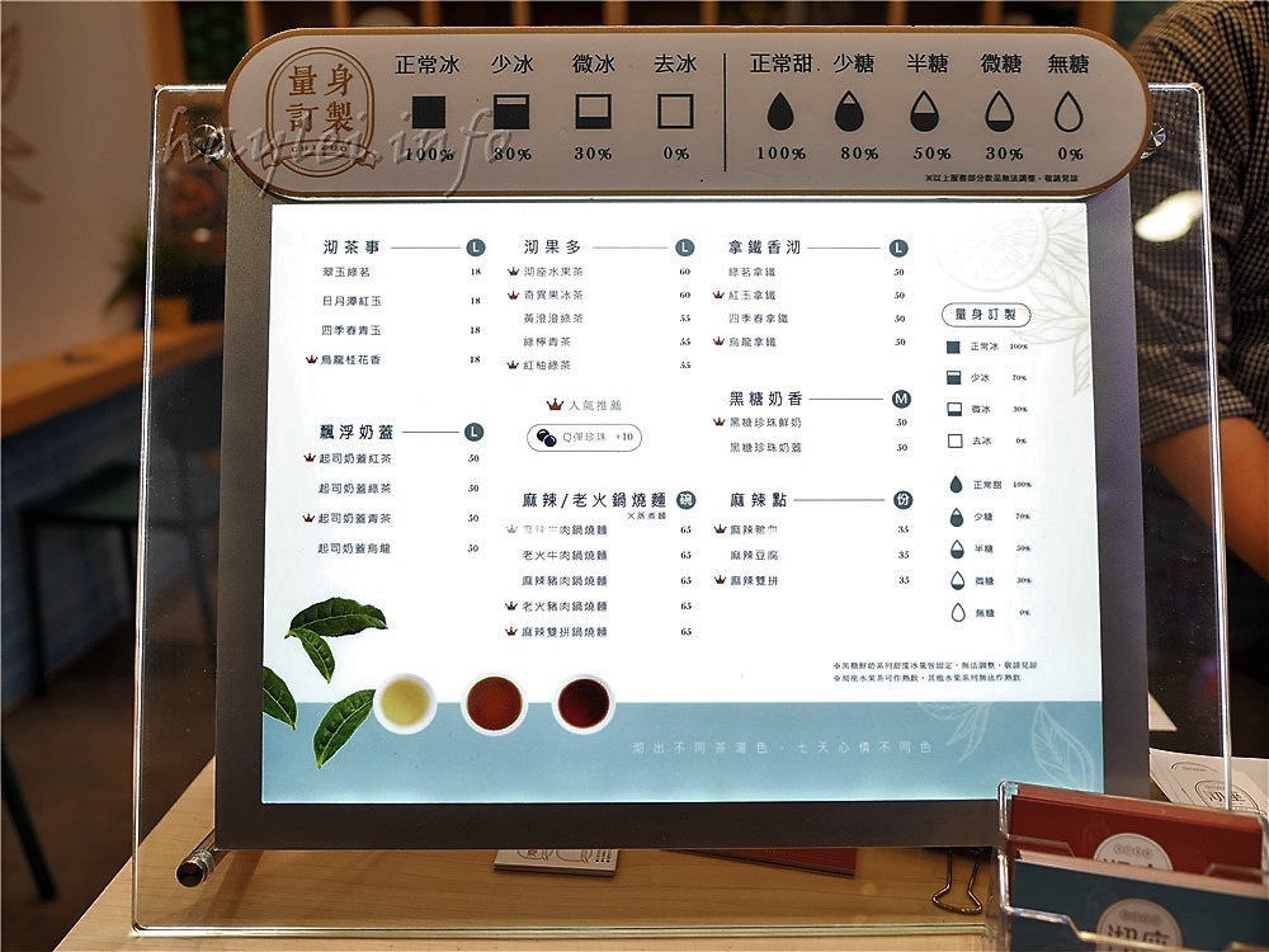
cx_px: 634
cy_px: 476
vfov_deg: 46.8
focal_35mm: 30
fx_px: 1100
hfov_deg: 60.0
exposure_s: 1/200
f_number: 2.2
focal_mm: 15
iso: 200
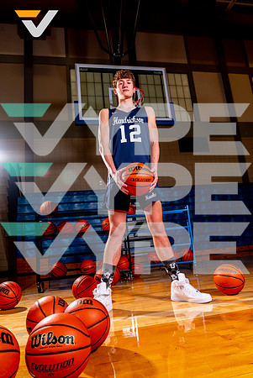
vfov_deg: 73.7
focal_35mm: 24
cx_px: 126
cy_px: 189
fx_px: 252
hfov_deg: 53.2
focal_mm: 24
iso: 100
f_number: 5.6
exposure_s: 1/125
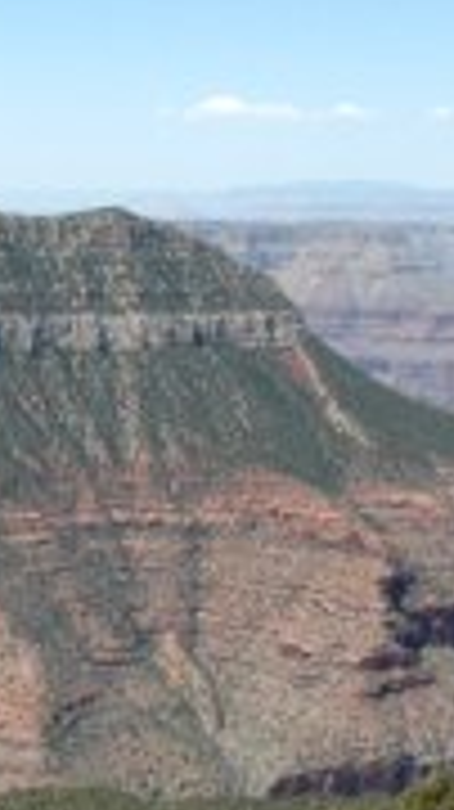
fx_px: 2337
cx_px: 22
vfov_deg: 19.6
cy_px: 452
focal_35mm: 109
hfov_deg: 11.0
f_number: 11
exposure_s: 1/500
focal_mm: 24
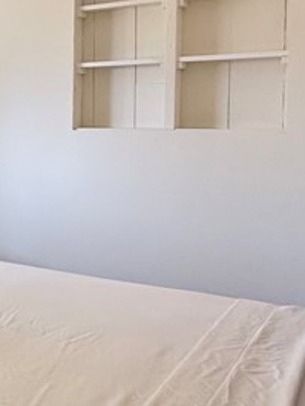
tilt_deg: -3.7
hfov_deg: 21.6
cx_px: -179
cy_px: 150
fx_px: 634
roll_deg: +0.9
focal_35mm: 54
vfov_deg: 35.3
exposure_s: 1/99
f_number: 2.2
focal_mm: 2.22
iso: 250
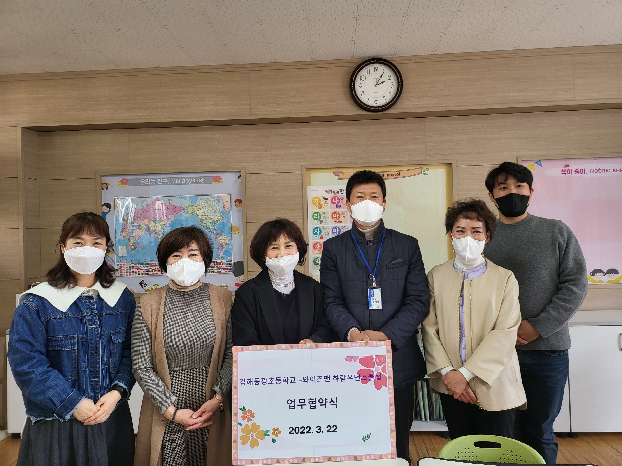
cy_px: 233
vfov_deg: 56.8
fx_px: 431
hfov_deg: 71.6
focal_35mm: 24
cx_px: 311
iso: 64
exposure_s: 1/60
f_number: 1.8
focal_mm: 5
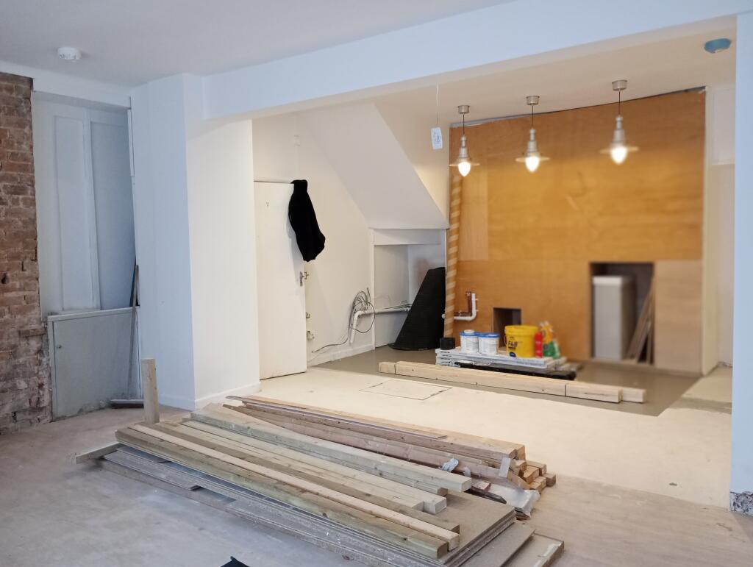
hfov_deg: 63.4
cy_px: 284
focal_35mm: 28
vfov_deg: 49.9
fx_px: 610
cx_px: 376
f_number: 1.8
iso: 567
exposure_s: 1/33.3
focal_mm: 4.27
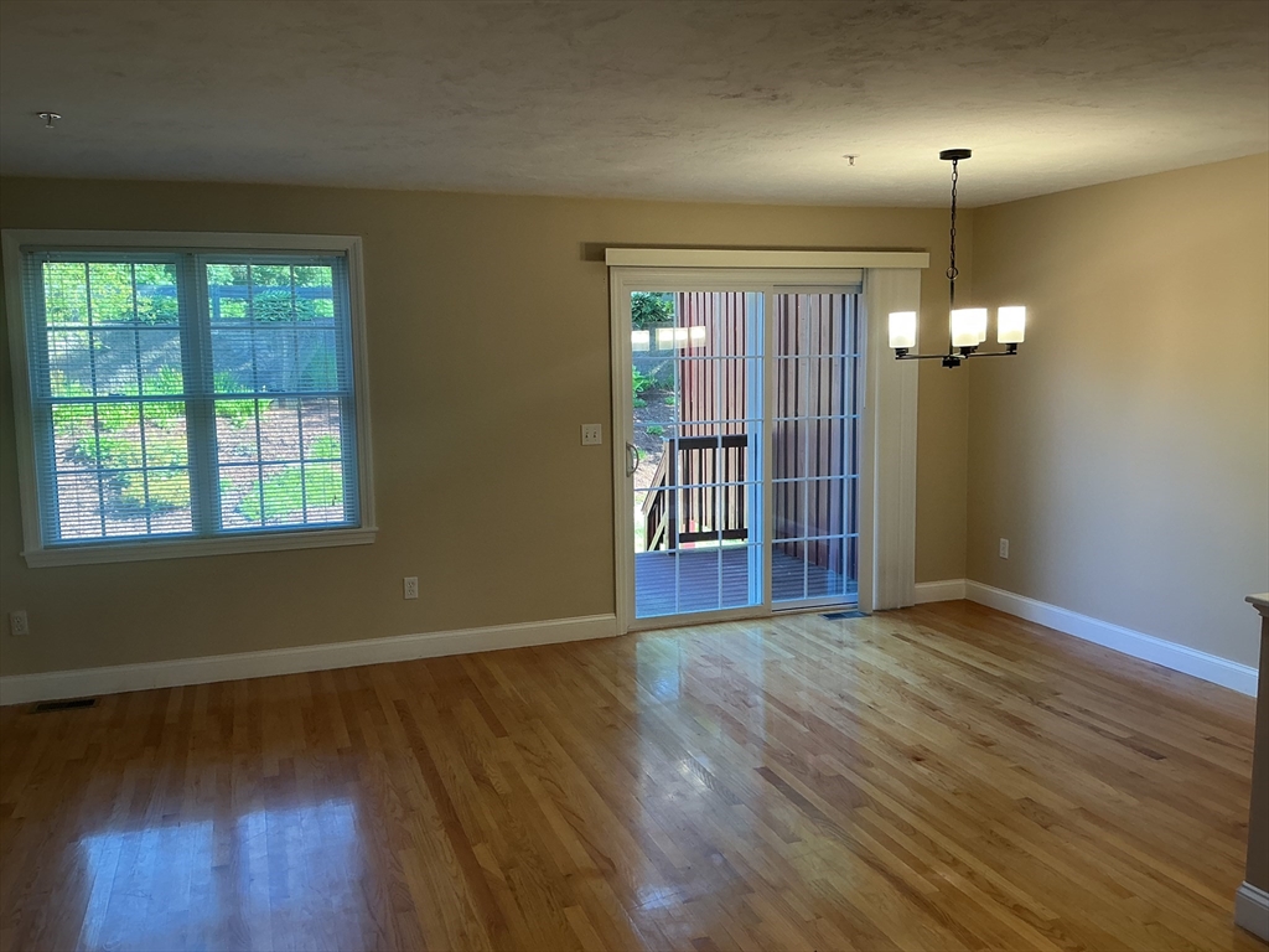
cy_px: 476
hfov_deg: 61.7
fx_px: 1063
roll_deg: +0.4
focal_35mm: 29
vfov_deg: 48.2
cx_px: 634
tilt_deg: -6.5
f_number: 1.8
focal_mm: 3
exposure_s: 1/60
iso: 40
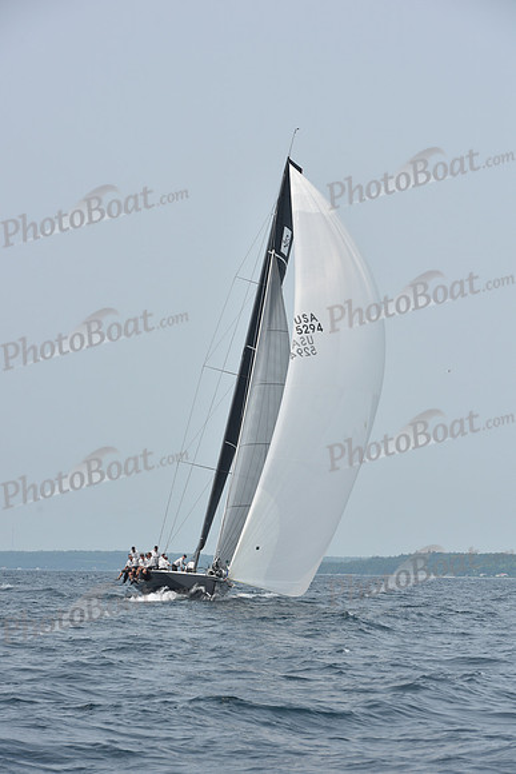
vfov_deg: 18.3
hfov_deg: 12.2
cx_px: 258
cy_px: 387
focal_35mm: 112
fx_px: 2406
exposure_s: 1/1250
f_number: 8
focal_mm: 112
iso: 250
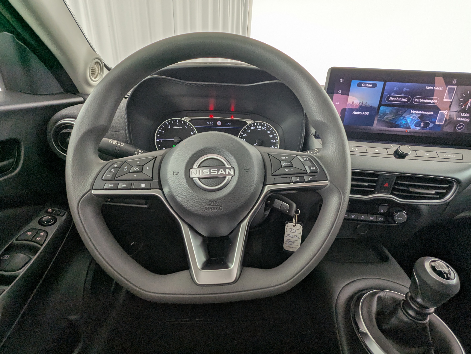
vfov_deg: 78.2
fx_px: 218
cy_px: 177
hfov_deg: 94.4
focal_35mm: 16
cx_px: 236
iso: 60
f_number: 2.2
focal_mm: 2.35
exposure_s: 1/62.8
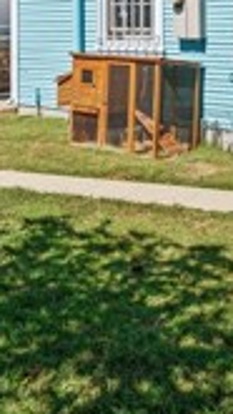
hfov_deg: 21.0
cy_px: 24
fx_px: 625
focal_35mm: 57
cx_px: 160
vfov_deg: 34.1
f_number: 6.3
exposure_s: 1/400
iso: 320
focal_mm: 14
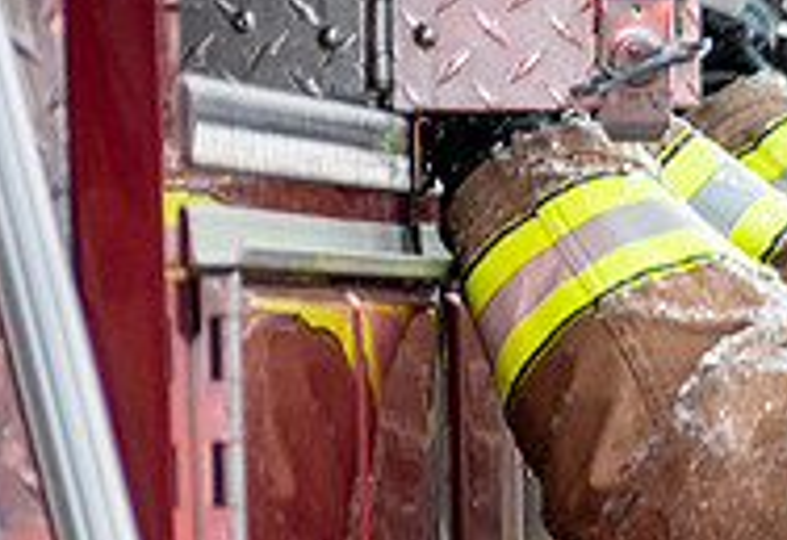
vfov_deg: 2.0
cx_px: 989
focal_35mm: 708
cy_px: 281
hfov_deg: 2.9
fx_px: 15617
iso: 320
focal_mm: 100
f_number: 4.5
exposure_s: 1/160
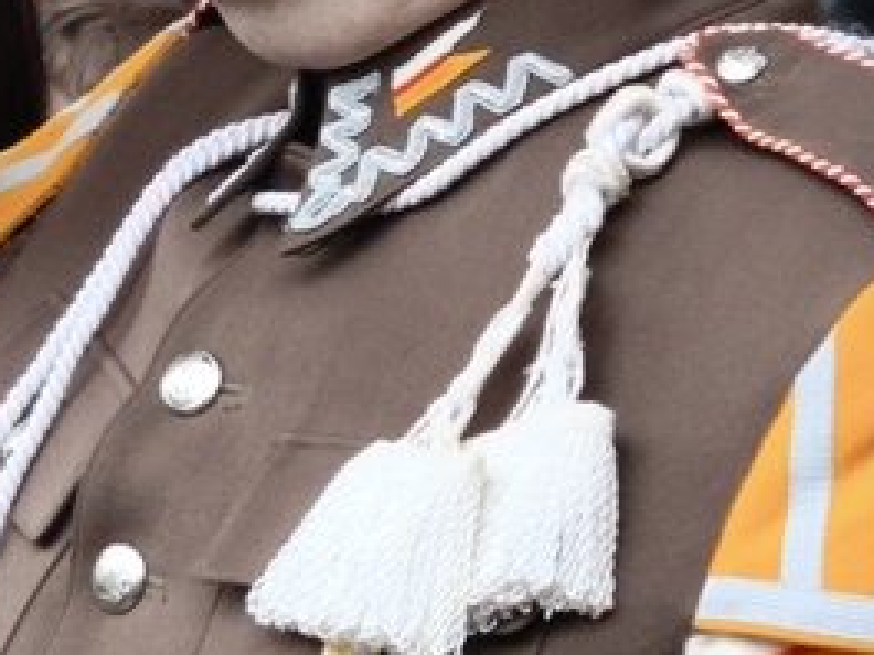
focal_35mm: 418
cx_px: 215
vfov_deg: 3.6
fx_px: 10554
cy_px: 134
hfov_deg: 4.7
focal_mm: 8.8
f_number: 2
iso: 80
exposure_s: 1/100
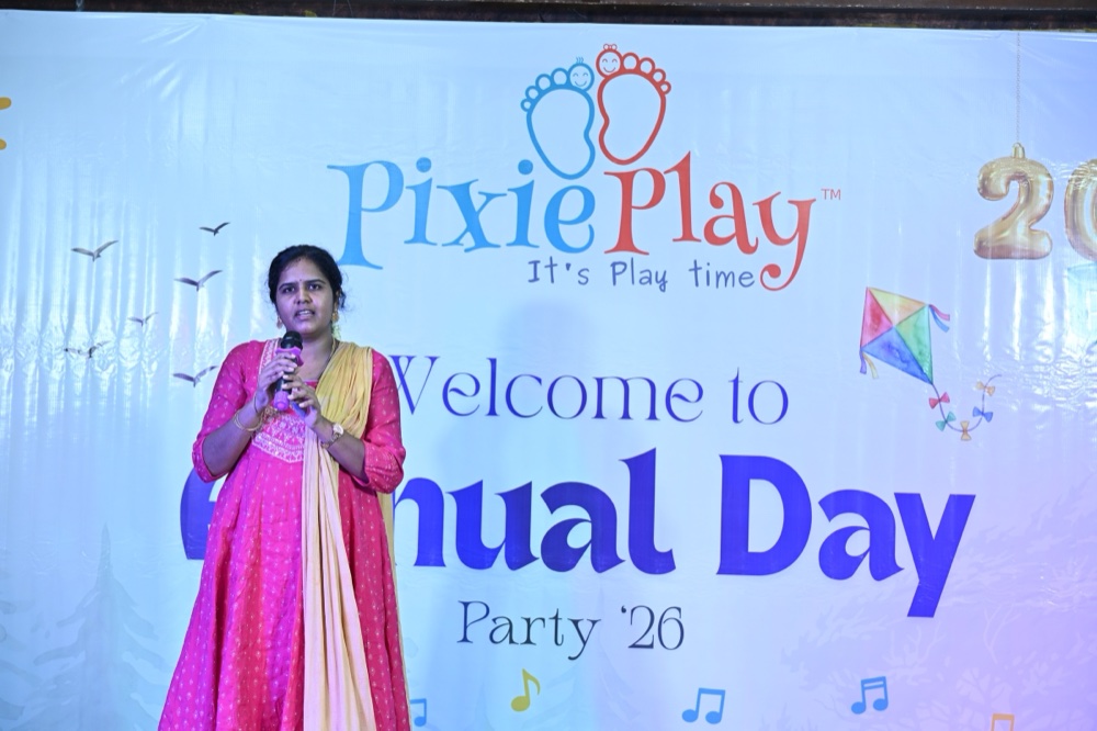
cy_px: 366
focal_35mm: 60
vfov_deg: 22.6
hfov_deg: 33.4
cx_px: 548
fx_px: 1828
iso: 640
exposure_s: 1/160
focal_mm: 60
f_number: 4
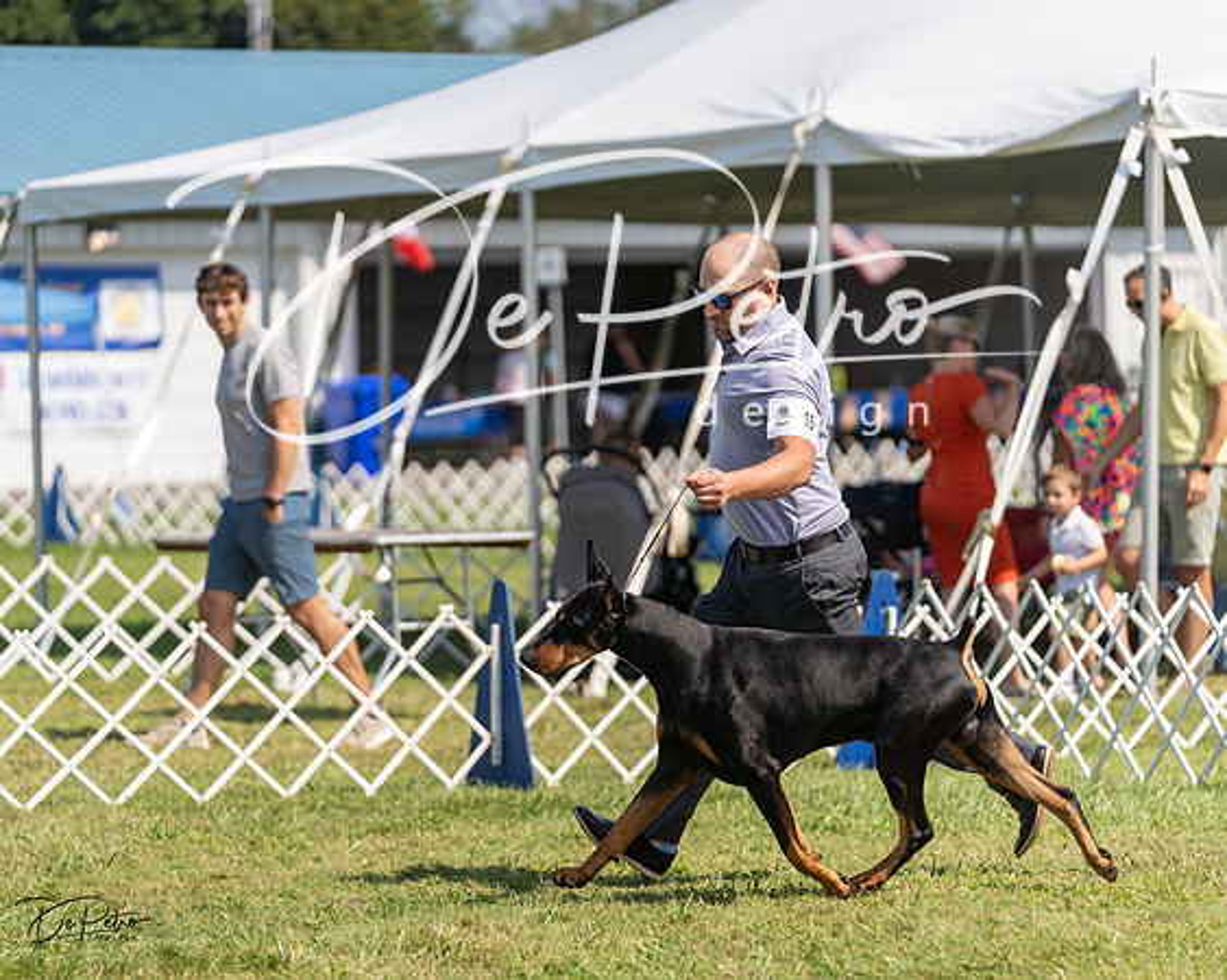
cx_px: 614
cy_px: 490
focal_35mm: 160
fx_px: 5805
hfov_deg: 12.1
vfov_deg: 9.7
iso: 200
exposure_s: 1/3200
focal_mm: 142
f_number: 2.8
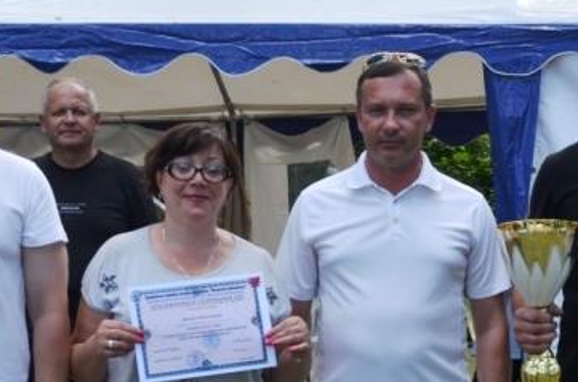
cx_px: 375
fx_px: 1634
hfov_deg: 20.0
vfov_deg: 13.2
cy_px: 374
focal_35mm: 102
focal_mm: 24
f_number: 6.3
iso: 200
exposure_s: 1/160
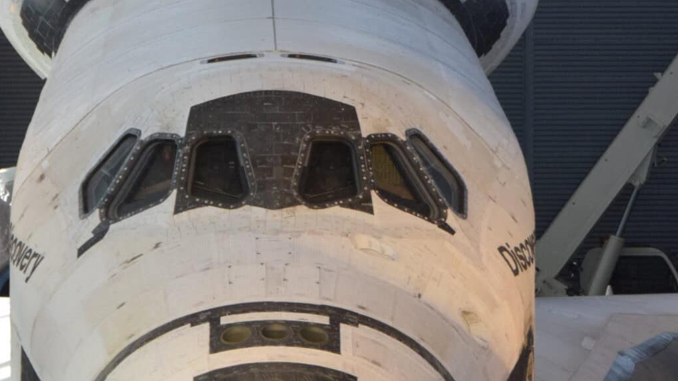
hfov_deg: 6.7
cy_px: 198
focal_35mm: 322
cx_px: 271
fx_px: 5789
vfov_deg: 3.8
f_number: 5.6
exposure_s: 1/200
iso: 1600
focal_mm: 82
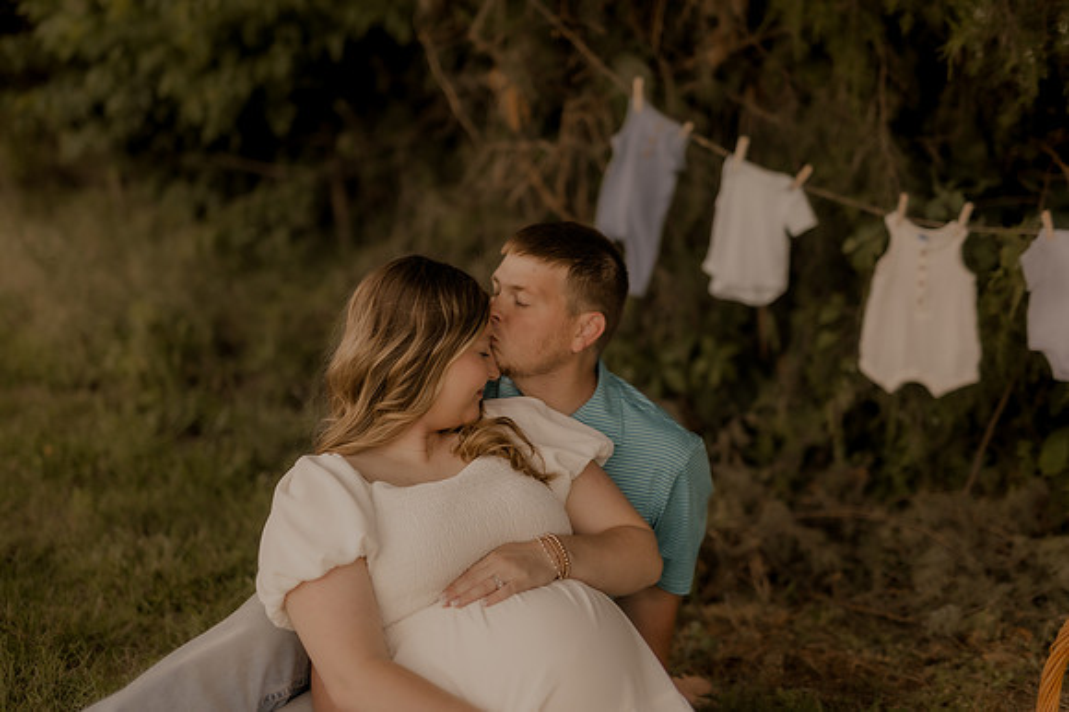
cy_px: 356
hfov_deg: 39.6
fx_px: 1484
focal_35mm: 50
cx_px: 534
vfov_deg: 27.0
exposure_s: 1/1000
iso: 200
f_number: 1.4
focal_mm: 50
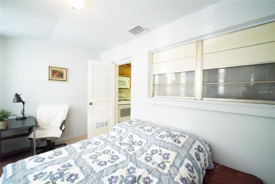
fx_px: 107
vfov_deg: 81.3
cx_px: 138
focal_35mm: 14
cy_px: 92
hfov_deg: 104.2
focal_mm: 14
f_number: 8
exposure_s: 1/1000
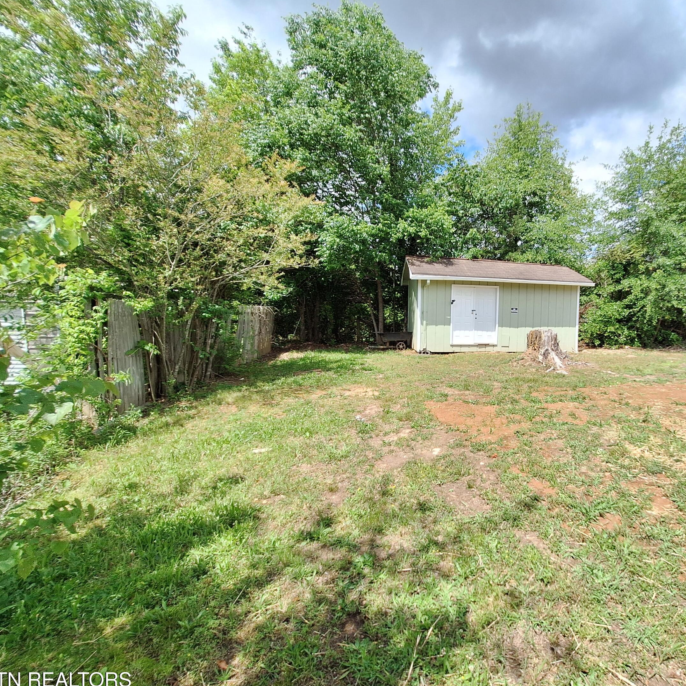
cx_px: 458
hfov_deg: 84.4
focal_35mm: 16
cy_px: 354
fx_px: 359
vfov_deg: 87.4
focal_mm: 1.74
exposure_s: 1/1553
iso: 40
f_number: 2.2
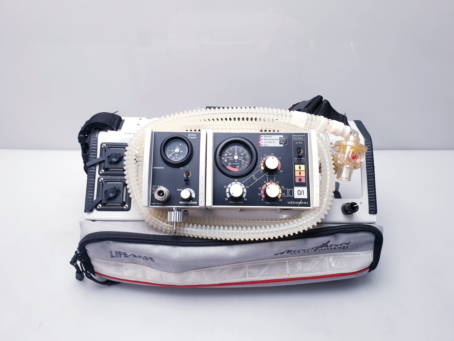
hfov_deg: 67.3
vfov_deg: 53.1
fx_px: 341
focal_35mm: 26
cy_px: 170
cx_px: 227
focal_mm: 4.3
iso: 64
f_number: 2.4
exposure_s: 1/50
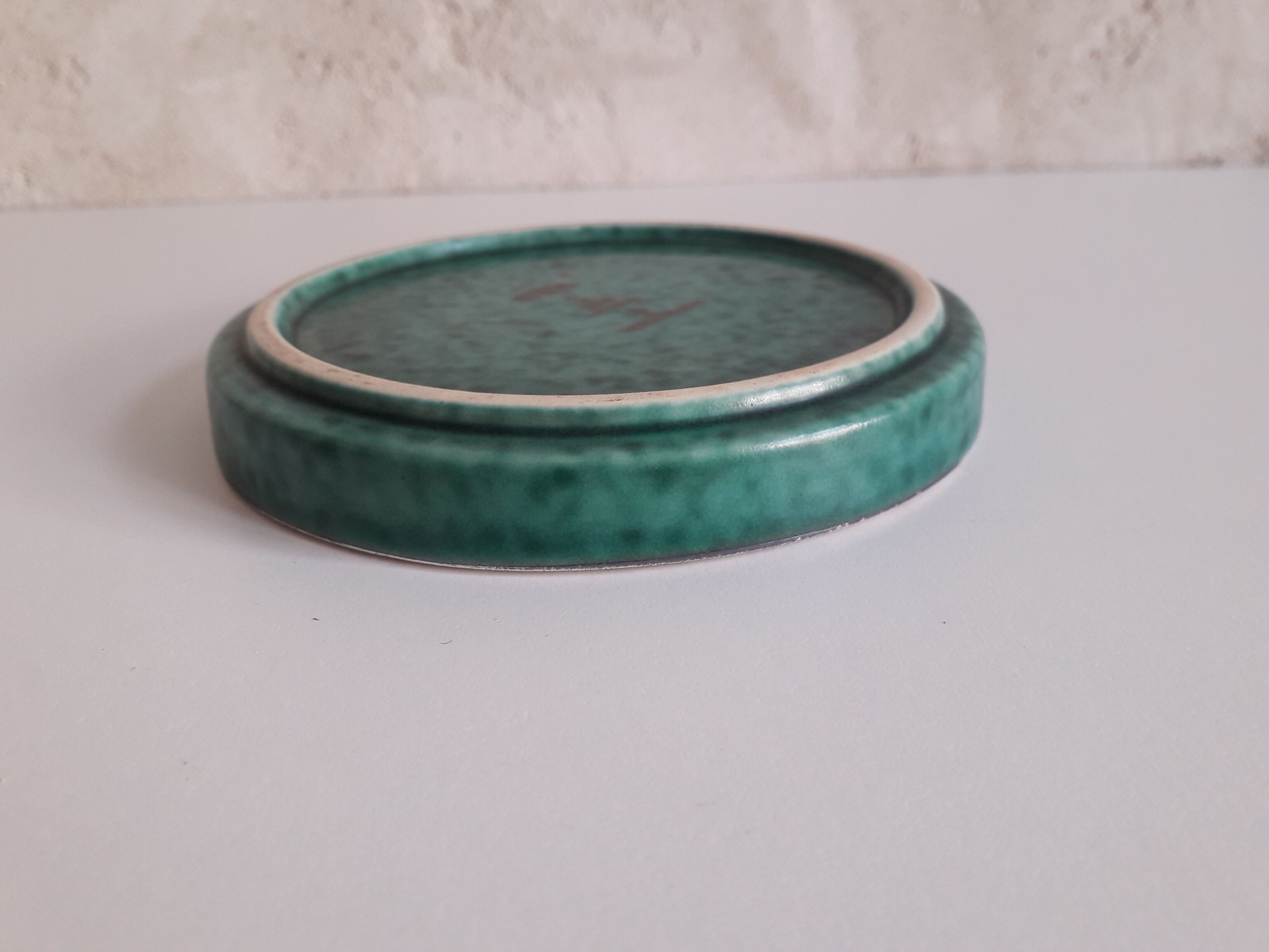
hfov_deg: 65.3
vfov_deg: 51.4
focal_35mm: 27
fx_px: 990
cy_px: 476
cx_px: 634
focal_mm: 3.6
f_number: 1.9
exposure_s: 1/50
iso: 64
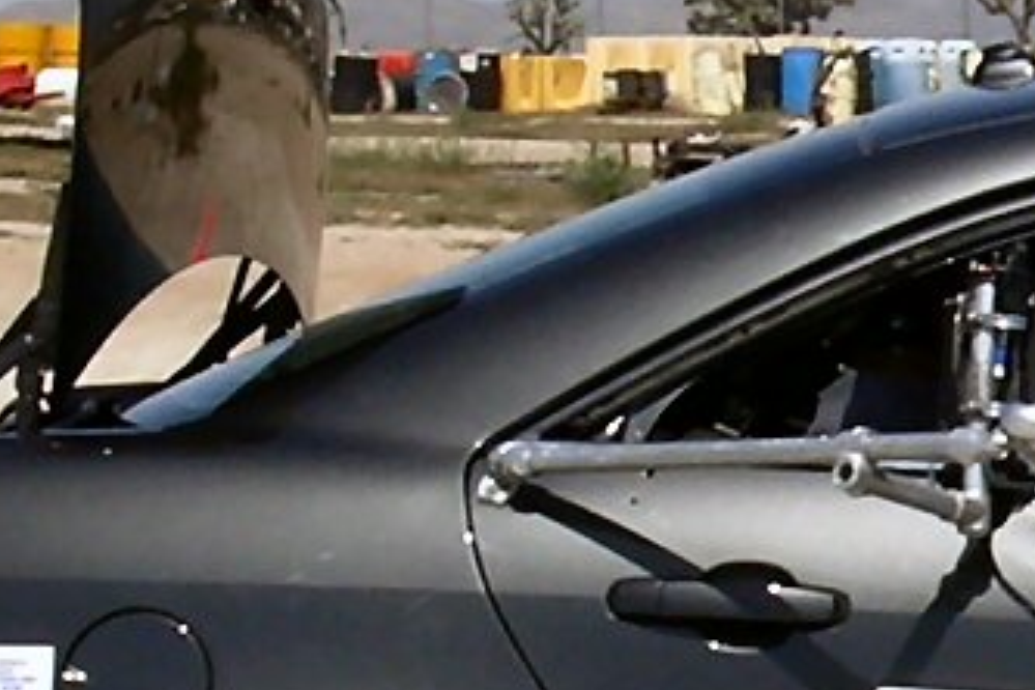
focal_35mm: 250
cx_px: 1728
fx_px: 7187
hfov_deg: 8.0
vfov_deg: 5.5
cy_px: 786
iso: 50
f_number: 7.6
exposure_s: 1/296
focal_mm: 10.3
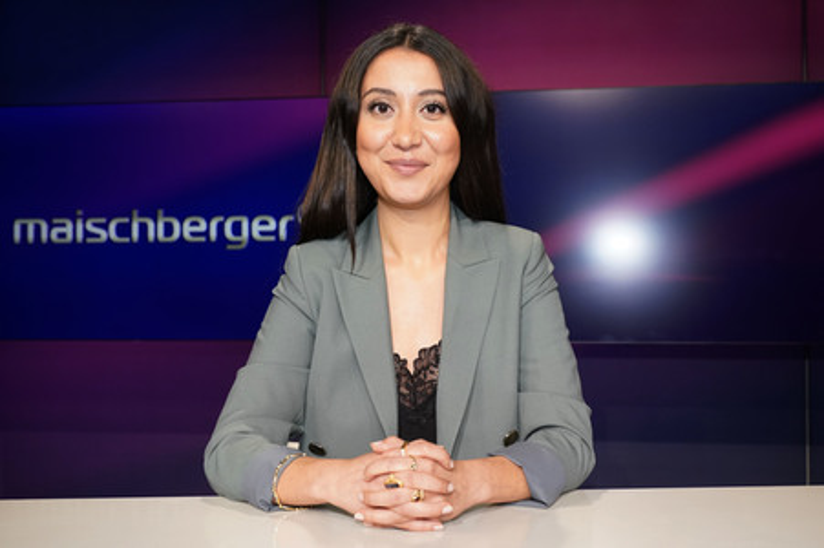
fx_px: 915
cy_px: 274
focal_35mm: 40
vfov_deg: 33.4
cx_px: 412
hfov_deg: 48.5
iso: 2000
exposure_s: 1/160
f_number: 5.6
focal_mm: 40
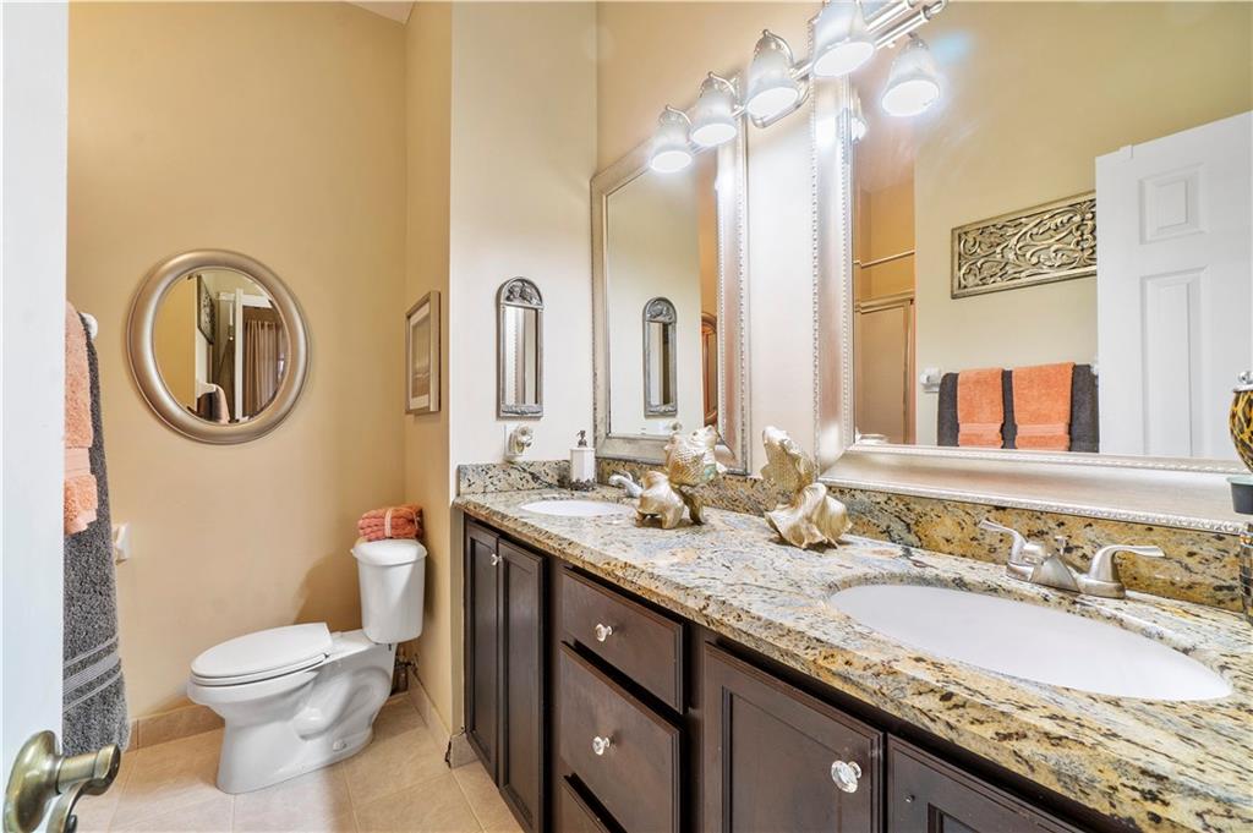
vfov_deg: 77.2
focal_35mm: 15
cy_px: 416
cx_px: 626
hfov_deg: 100.4
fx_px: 522
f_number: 11
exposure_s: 1/3
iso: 160
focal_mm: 10
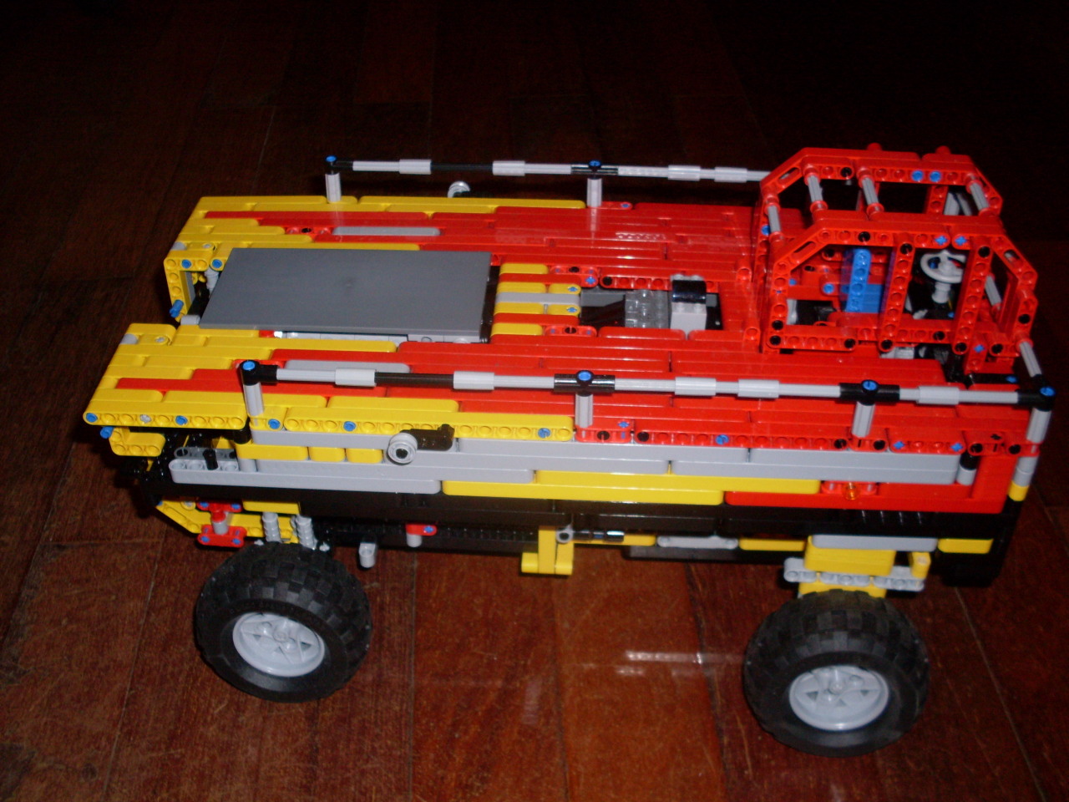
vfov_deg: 37.7
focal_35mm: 38
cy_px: 401
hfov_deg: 49.0
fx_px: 1174
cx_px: 534
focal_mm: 6.3
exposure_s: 1/45
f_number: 2.8
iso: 100
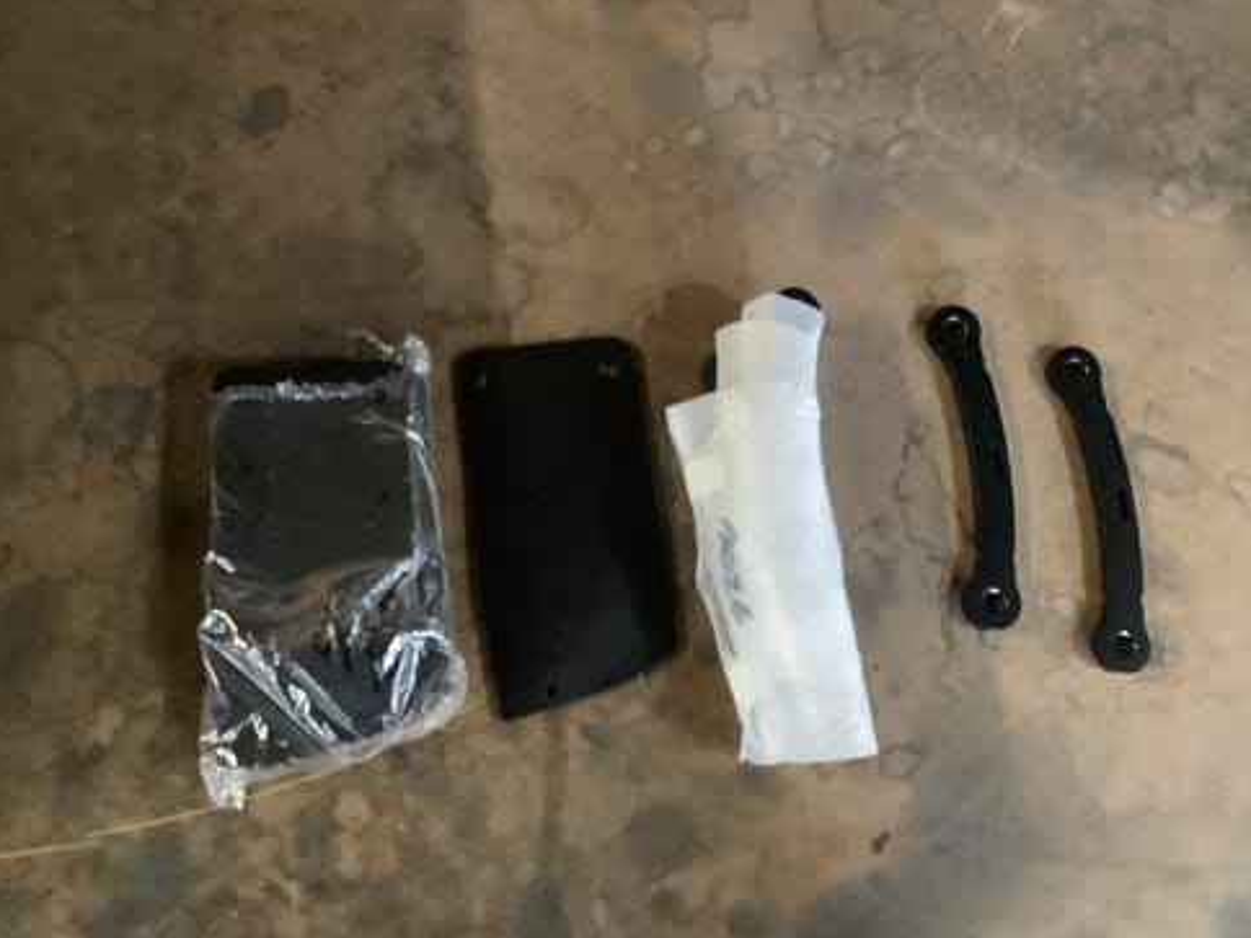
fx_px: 1156
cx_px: 636
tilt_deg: -76.3
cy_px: 474
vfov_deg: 44.2
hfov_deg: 56.8
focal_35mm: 32
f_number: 2.4
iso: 640
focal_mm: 3.3
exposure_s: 1/20
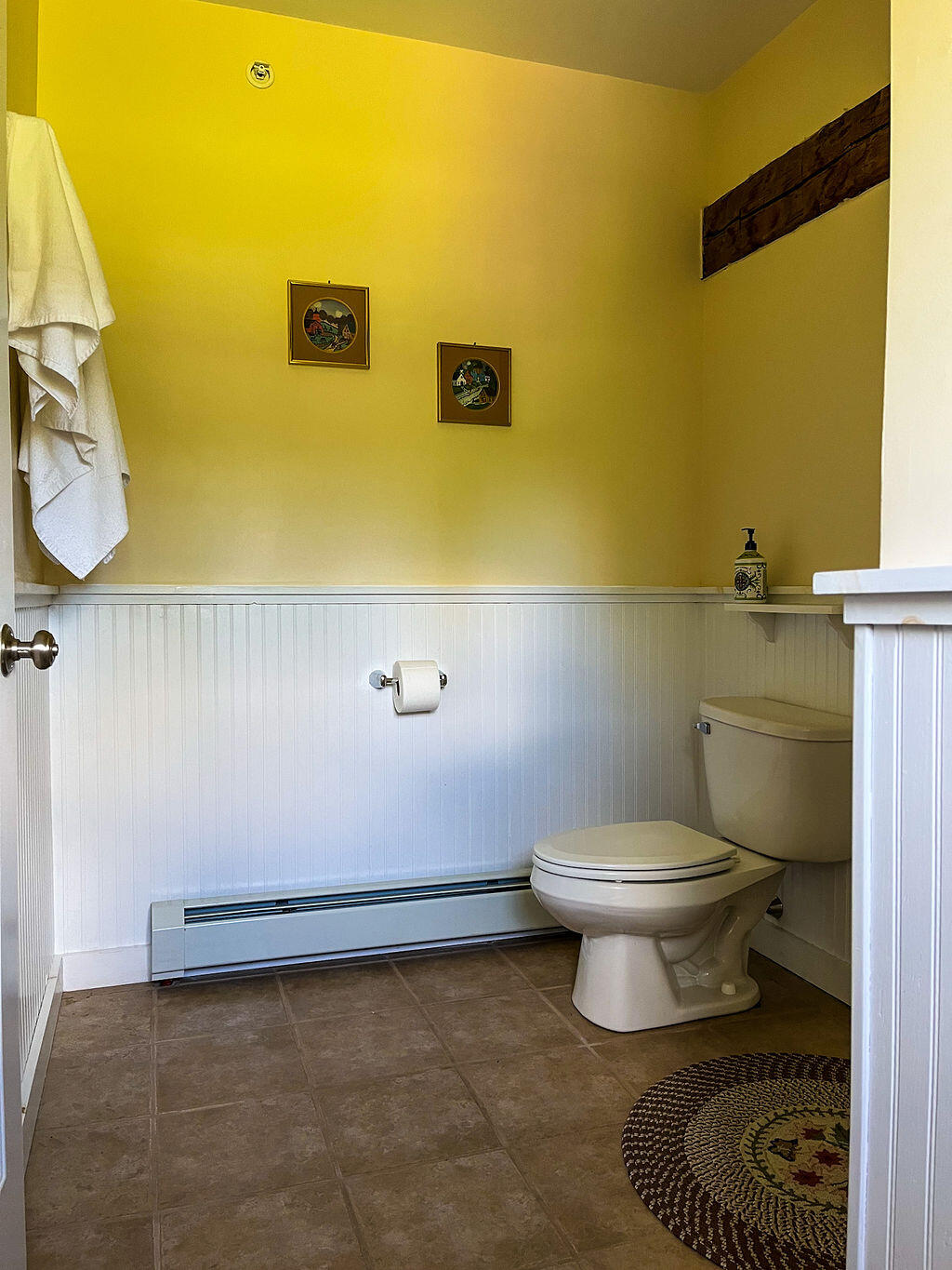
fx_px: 953
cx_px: 476
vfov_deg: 67.3
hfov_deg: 53.1
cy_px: 635
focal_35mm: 26
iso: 160
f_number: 1.6
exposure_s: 1/60
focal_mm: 5.1
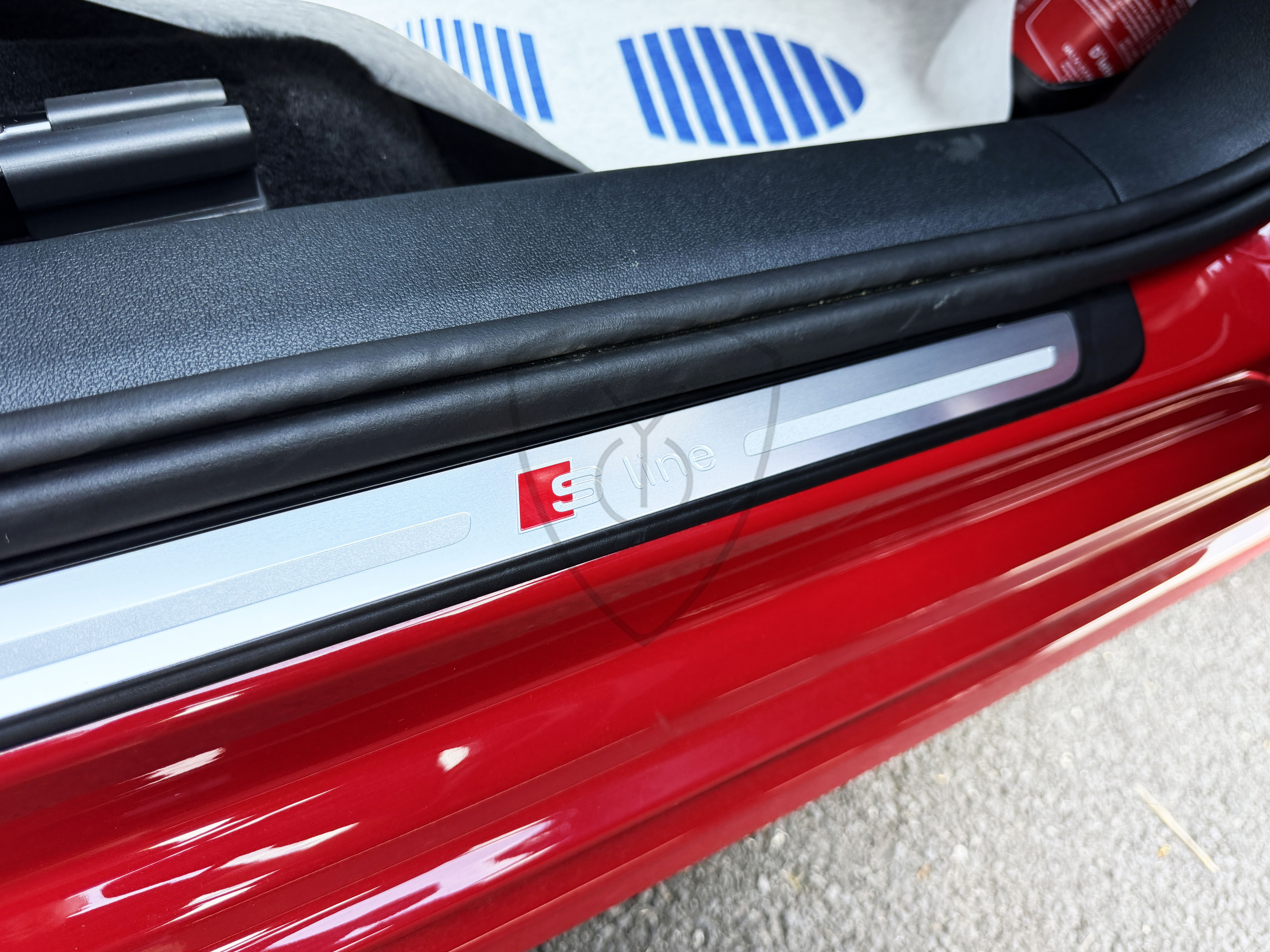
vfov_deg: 54.9
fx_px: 917
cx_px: 643
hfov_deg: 69.4
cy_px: 482
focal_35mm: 25
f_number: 1.78
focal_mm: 6.76
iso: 160
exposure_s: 1/243
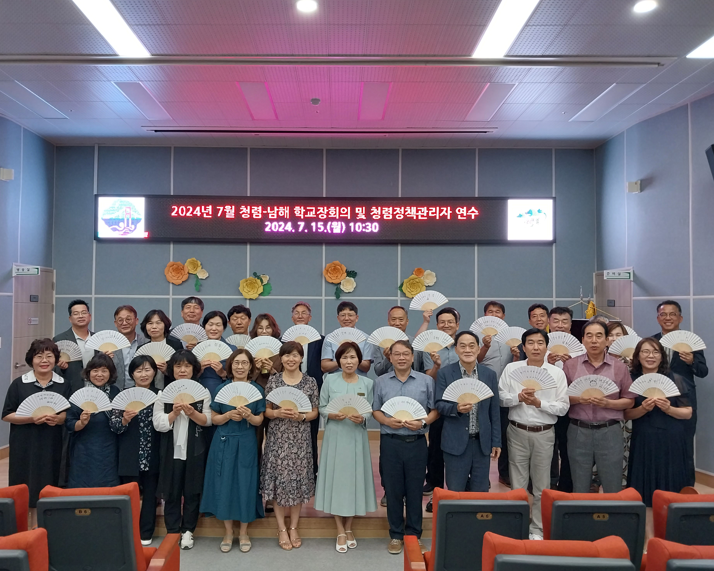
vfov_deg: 51.5
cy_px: 281
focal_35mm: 28
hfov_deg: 62.2
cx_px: 336
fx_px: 592
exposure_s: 1/60
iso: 125
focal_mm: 4
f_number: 1.8
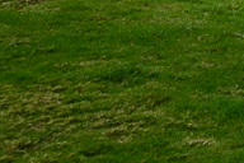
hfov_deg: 10.0
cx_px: 741
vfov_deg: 8.3
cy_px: -244
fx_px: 1017
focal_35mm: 150
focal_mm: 24
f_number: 8
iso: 100
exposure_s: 1/60
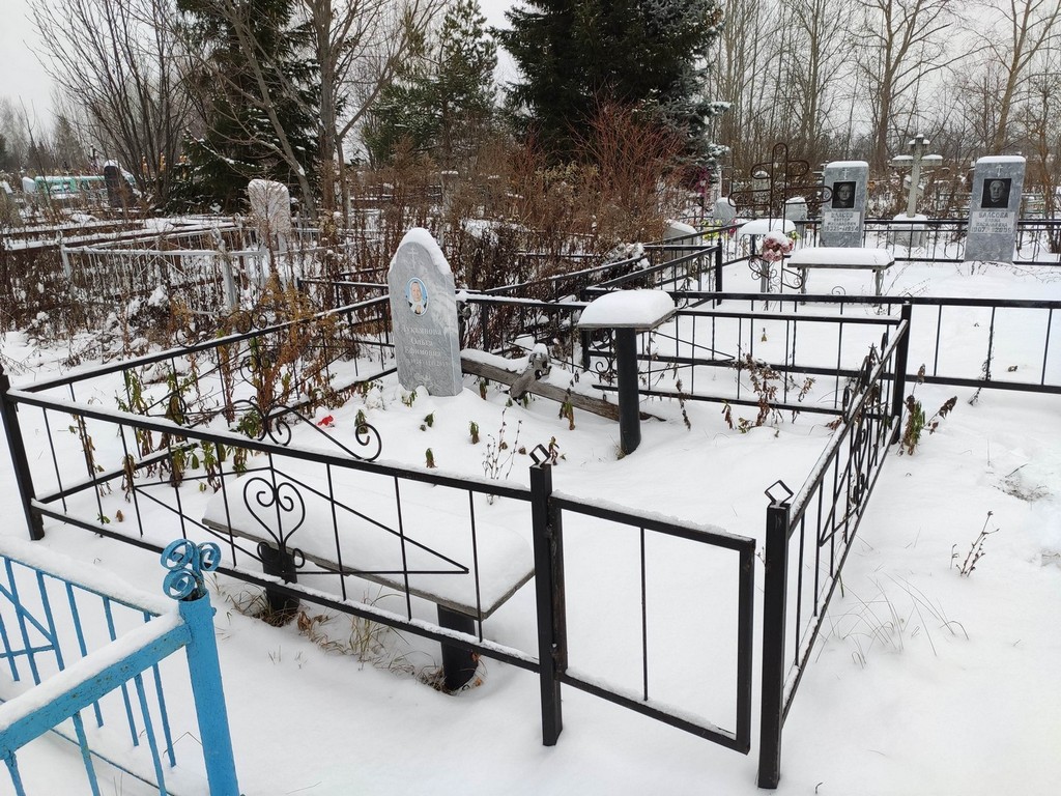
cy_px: 398
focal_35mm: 26
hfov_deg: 67.3
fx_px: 797
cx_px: 530
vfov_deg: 53.1
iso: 112
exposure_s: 1/409
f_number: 1.75
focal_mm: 4.77
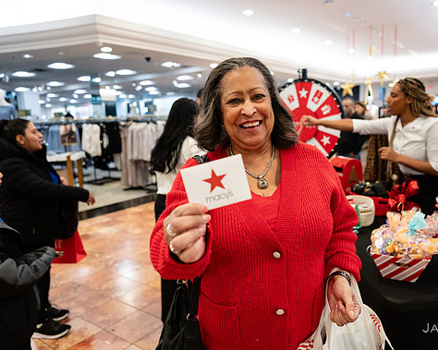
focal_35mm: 28
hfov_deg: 62.1
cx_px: 243
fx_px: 363
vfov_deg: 51.5
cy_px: 174
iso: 1000
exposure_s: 1/160
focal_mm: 24
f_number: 3.2
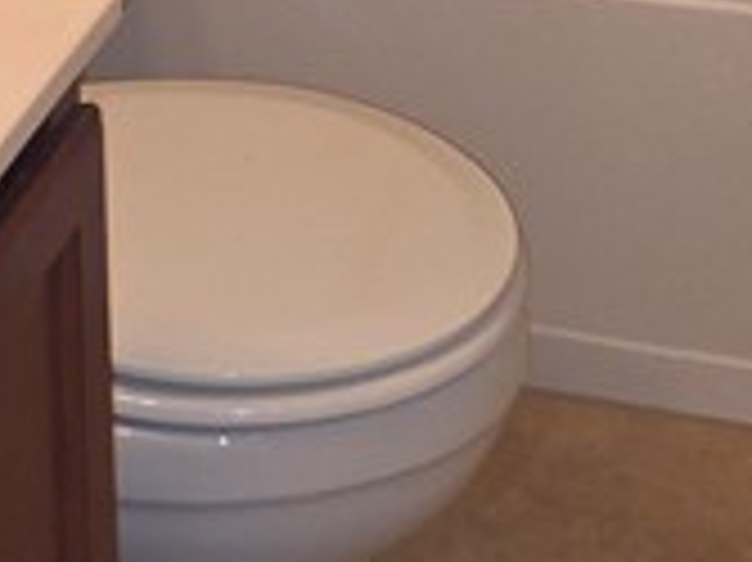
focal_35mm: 141
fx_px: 3061
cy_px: -629
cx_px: 351
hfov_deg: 14.0
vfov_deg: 9.7
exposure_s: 1/40
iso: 100
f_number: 1.8
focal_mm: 5.4
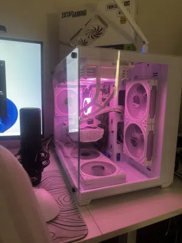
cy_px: 122
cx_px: 91
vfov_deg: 71.6
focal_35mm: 24
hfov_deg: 56.8
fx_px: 168
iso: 400
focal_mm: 6.86
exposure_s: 1/60
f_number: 1.78
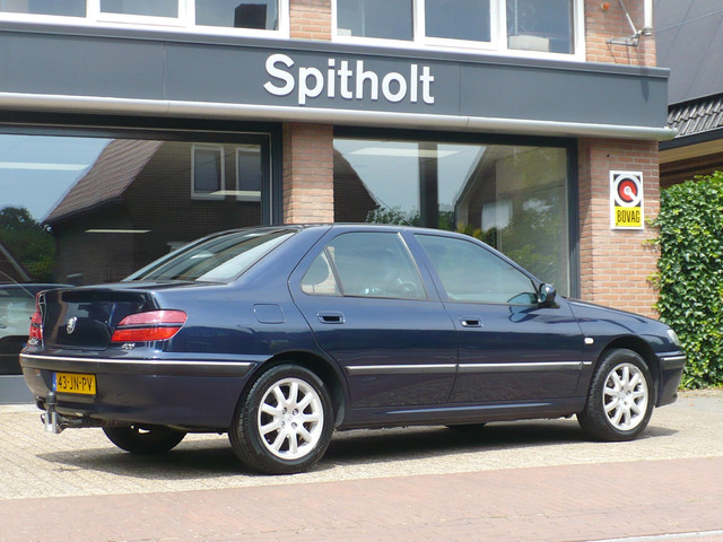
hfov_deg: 27.4
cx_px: 362
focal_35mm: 71
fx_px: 1483
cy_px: 271
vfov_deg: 20.7
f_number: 3
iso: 100
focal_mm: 7.9
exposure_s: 1/500
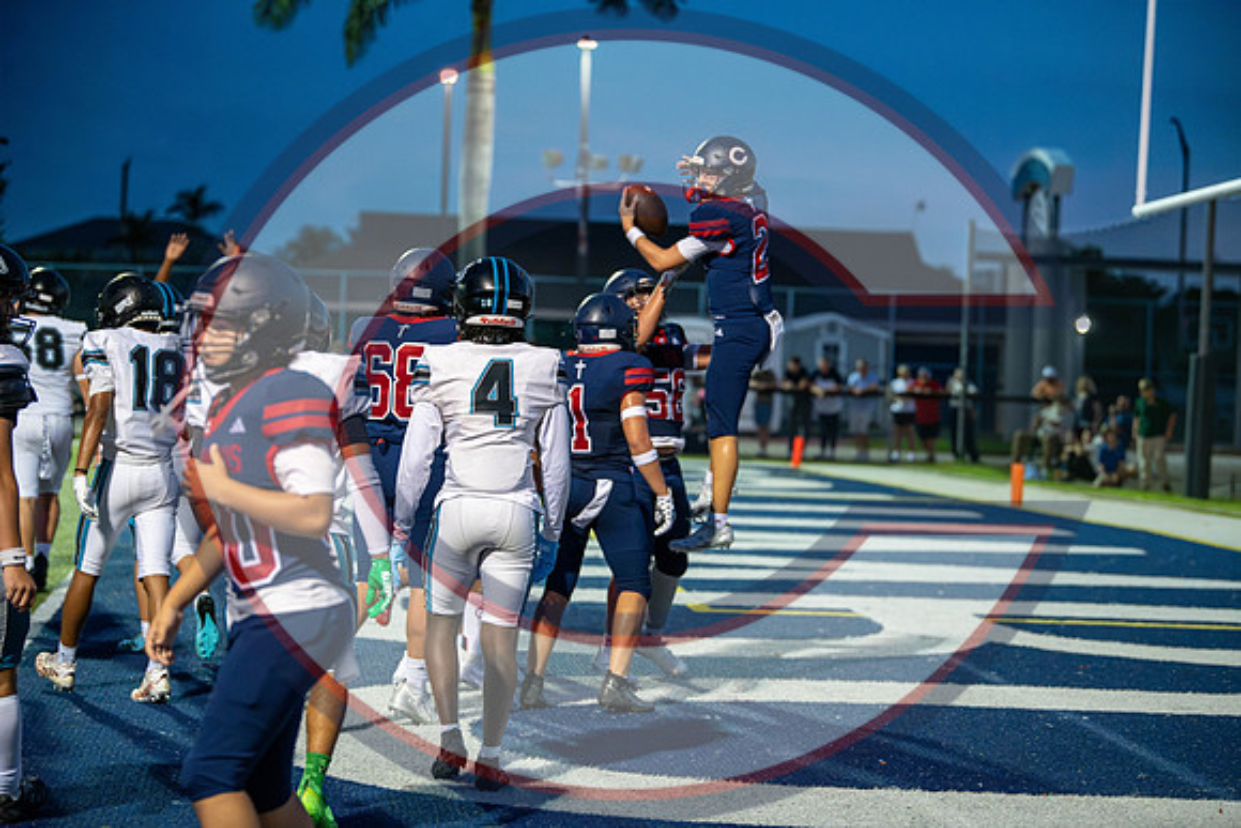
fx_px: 3379
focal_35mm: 98
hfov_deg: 20.8
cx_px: 620
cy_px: 414
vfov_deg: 14.0
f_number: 2.8
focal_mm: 98
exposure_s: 1/1000
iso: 7200
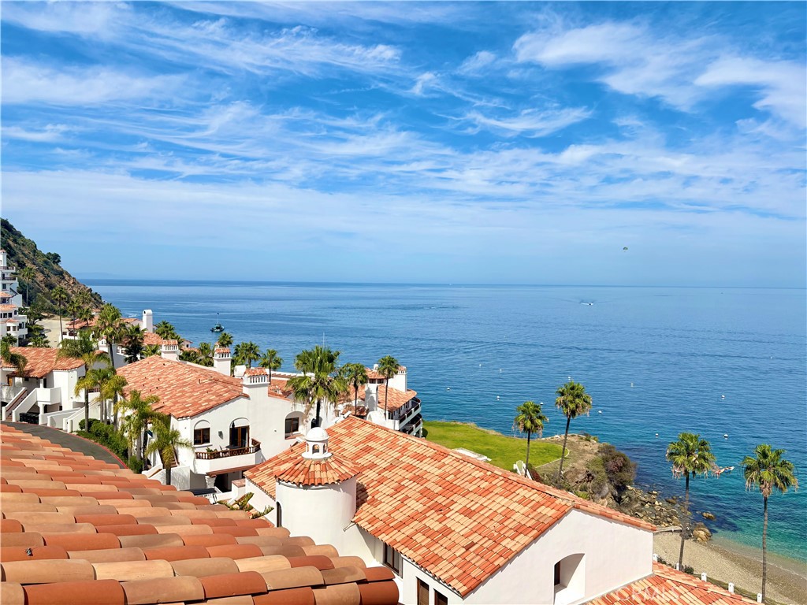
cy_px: 302
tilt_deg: -2.9
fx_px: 606
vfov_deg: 53.1
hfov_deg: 67.3
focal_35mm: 26
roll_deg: -0.6
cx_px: 404
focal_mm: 5.96
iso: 50
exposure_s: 1/5814
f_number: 1.6
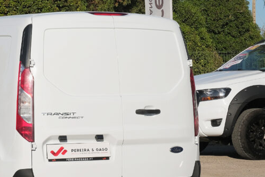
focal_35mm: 140
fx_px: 1031
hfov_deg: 14.6
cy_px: 120
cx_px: 50
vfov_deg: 9.8
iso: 160
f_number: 9
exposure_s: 1/500
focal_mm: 45
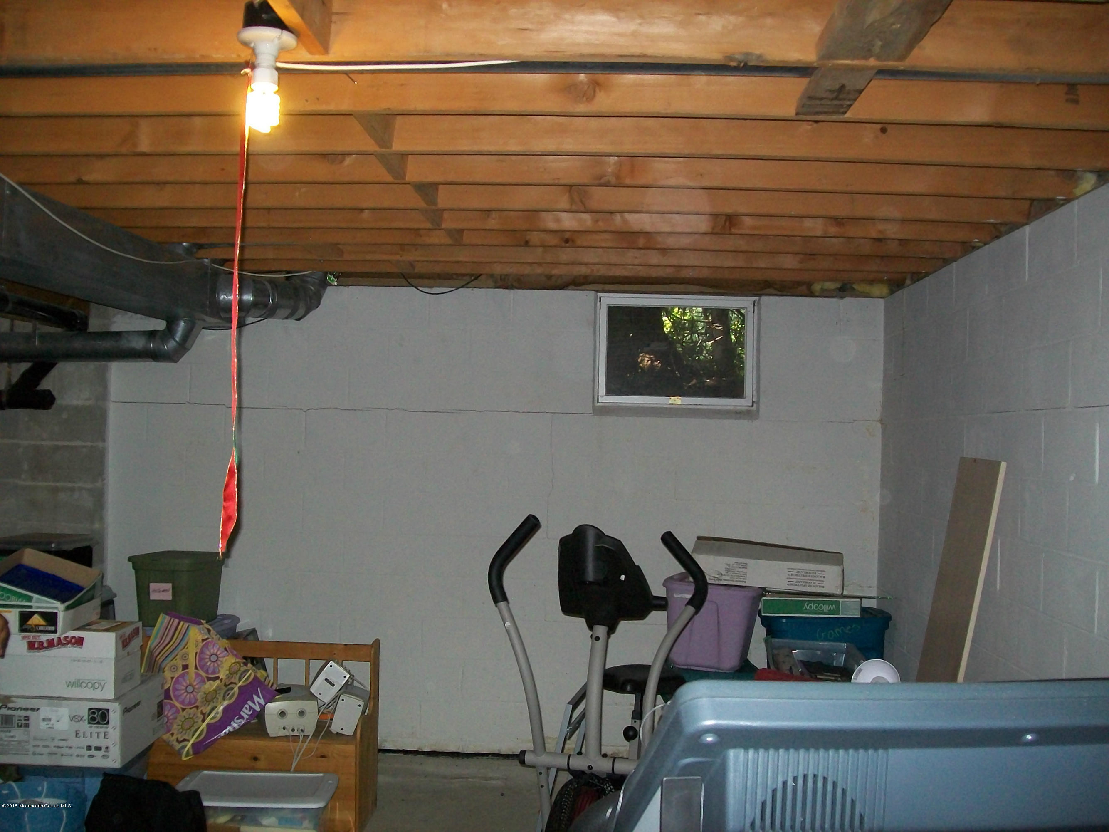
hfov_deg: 51.4
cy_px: 416
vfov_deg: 39.7
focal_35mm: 36
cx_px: 554
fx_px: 1153
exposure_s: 1/60
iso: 160
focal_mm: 6
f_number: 2.7
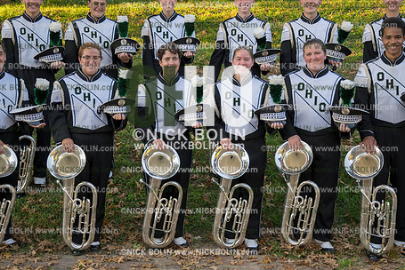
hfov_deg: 38.8
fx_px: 574
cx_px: 189
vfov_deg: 26.5
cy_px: 108
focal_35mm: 51
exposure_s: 1/80
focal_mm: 40
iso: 125
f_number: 4
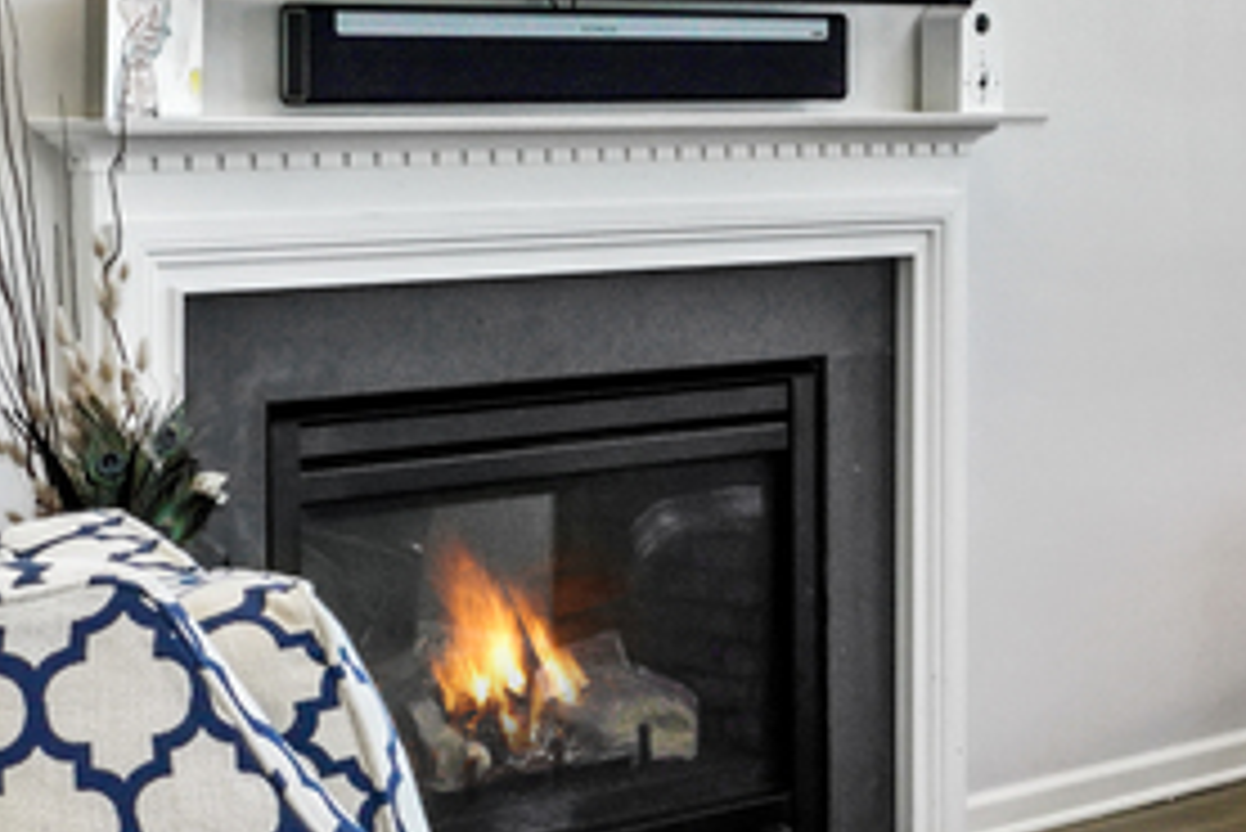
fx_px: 3151
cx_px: 1921
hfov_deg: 19.3
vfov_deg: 14.9
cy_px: 81
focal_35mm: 91
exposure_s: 1/3
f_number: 9
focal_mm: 14
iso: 200
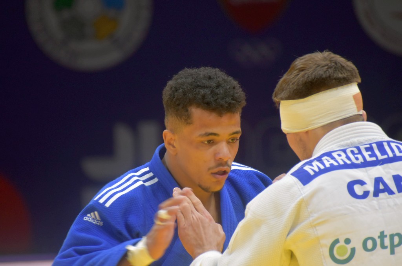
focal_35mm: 450
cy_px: 133
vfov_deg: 3.0
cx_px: 201
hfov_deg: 4.6
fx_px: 5012
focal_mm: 300
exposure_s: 1/250
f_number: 6.3
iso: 800
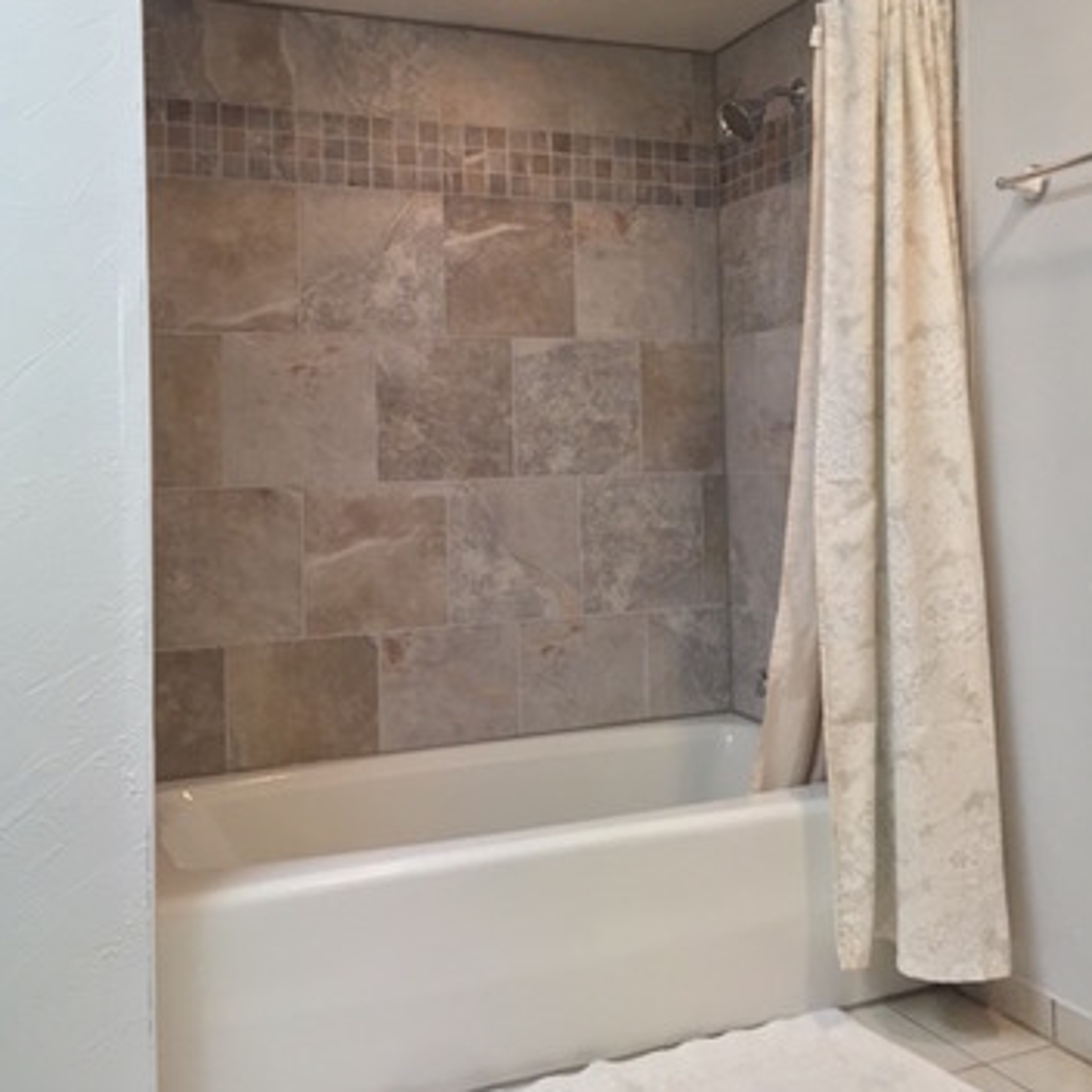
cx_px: 552
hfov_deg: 47.2
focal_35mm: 35
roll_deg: +1.6
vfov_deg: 46.9
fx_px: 1249
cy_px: 425
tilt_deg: +2.4
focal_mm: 4.15
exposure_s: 1/33
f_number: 2.2
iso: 160
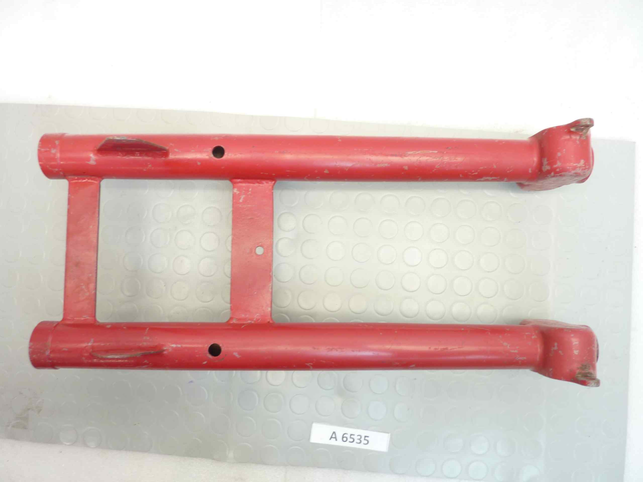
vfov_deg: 54.9
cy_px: 241
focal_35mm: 25
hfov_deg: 69.4
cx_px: 322
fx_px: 464
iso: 80
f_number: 3.3
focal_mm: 4.1
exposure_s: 1/8
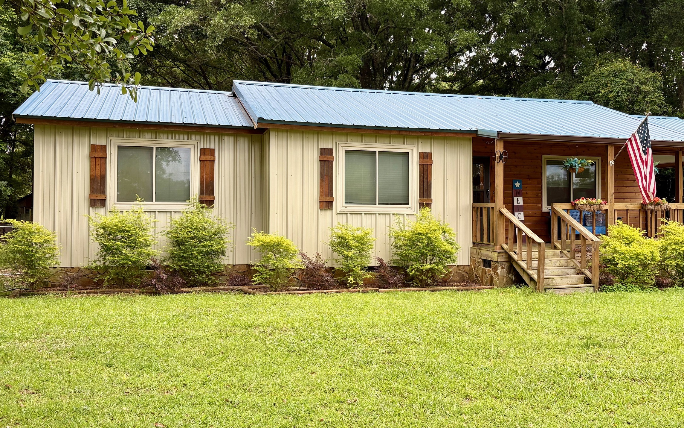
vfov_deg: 34.4
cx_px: 394
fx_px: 690
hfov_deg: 52.5
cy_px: 205
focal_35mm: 37
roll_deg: +0.2
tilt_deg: +0.8
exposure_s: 1/482
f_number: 1.6
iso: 50
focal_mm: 5.96
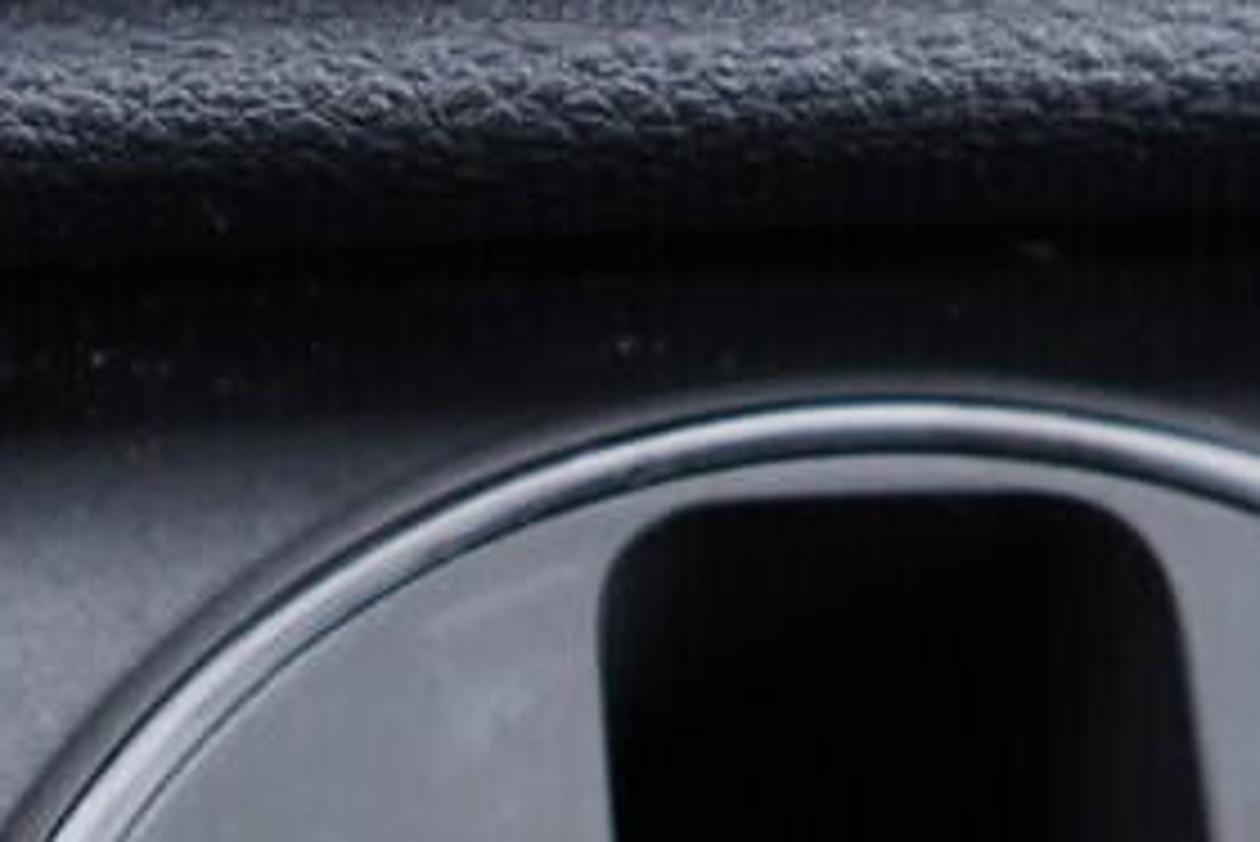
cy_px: 1351
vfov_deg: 7.3
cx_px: 382
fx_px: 6478
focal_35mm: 185
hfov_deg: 11.1
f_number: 2.8
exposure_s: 1/40
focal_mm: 24
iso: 320
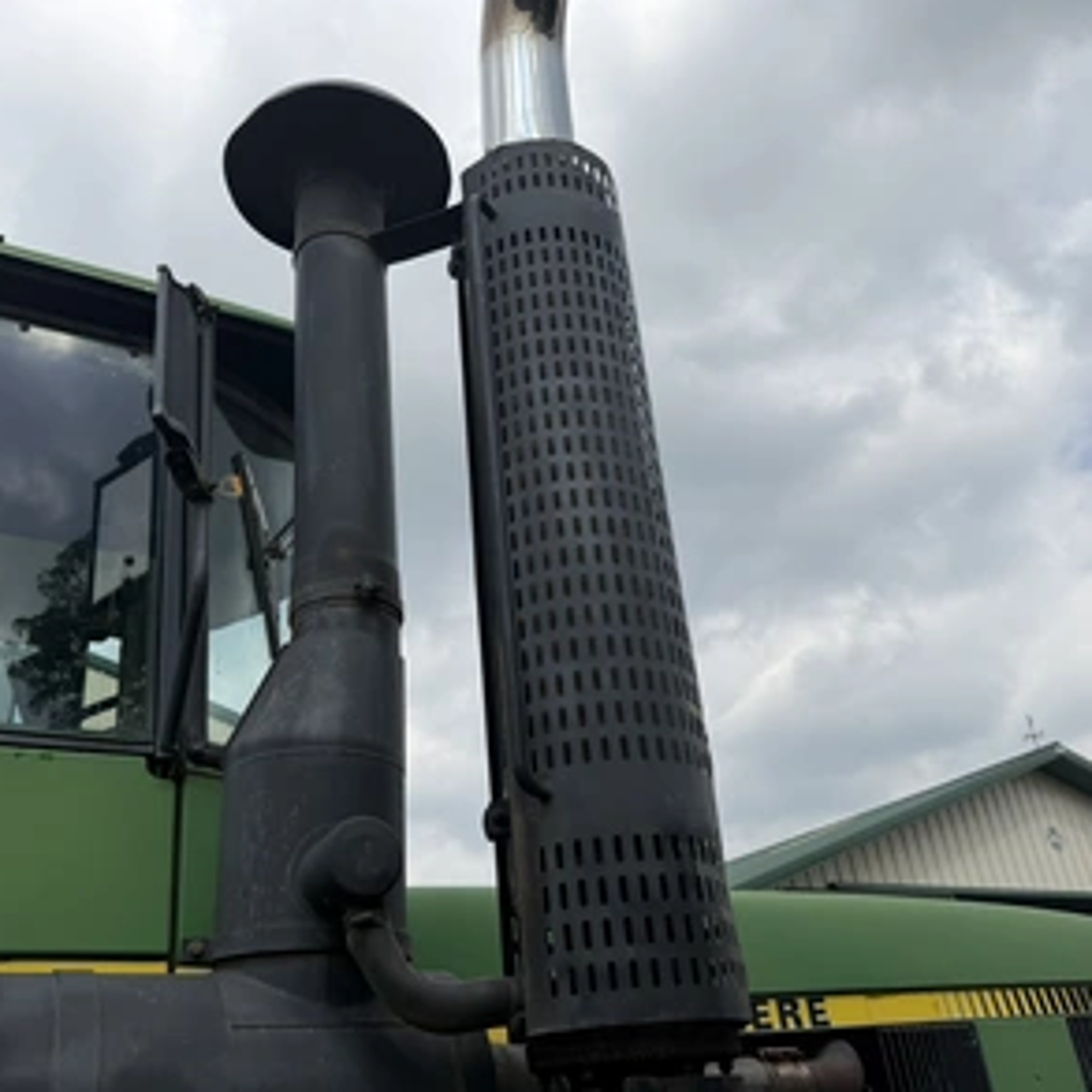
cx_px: 481
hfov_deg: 55.5
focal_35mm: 29
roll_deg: +5.3
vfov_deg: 55.6
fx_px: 1035
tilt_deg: +27.8
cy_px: 548
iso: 80
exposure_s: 1/7353
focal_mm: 6.76
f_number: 1.78
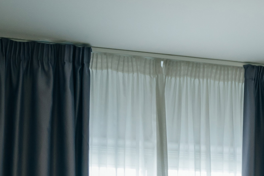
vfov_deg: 9.1
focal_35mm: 144
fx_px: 1056
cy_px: 312
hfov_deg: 12.8
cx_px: 498
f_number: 2.8
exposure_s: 1/50
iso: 400
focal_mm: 24
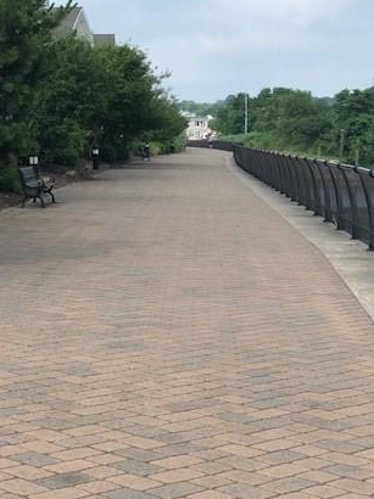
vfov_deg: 22.0
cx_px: 183
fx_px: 1283
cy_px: 265
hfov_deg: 16.6
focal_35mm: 89
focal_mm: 6.6
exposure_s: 1/600
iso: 20
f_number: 2.8
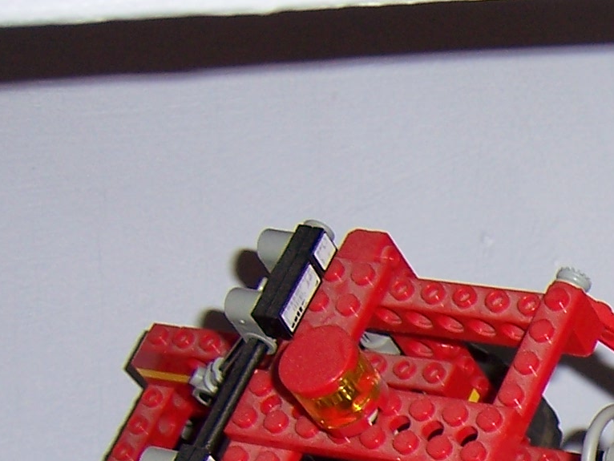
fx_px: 2147
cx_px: 938
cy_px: 671
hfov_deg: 15.0
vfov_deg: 11.8
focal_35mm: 121
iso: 80
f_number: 2.8
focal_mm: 6.2
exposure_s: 1/60
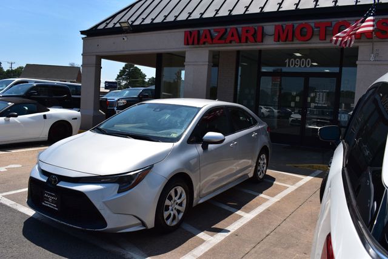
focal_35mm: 32
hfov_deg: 59.5
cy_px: 130
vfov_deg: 41.7
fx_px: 339
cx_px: 194
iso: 200
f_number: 11
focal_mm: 21
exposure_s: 1/500
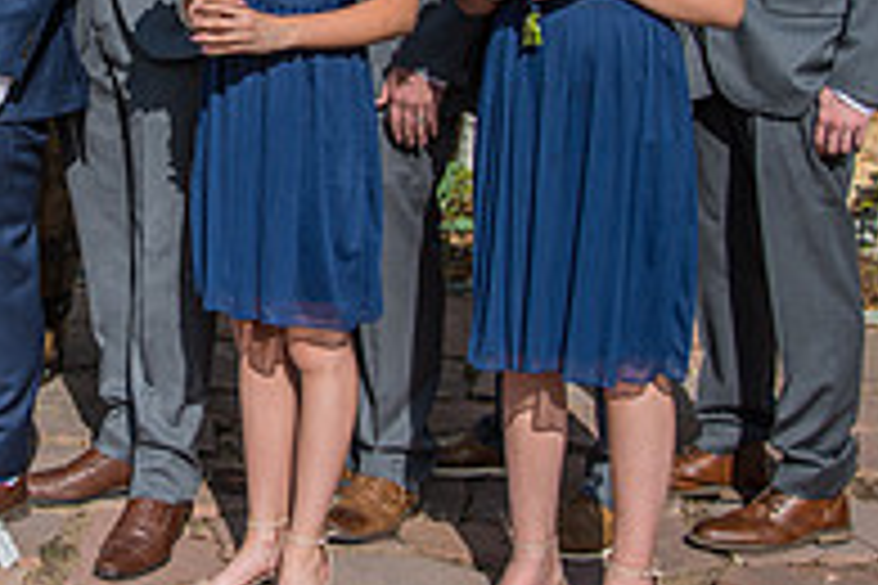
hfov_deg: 17.8
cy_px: -3
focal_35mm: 113
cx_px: 74
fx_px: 2756
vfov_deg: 12.0
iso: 50
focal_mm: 30
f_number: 5
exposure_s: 1/800
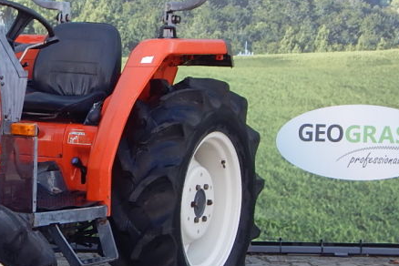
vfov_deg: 12.0
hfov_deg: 17.5
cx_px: -6
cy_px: 118
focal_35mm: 114
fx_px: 1263
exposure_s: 1/160
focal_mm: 8.6
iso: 125
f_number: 3.7
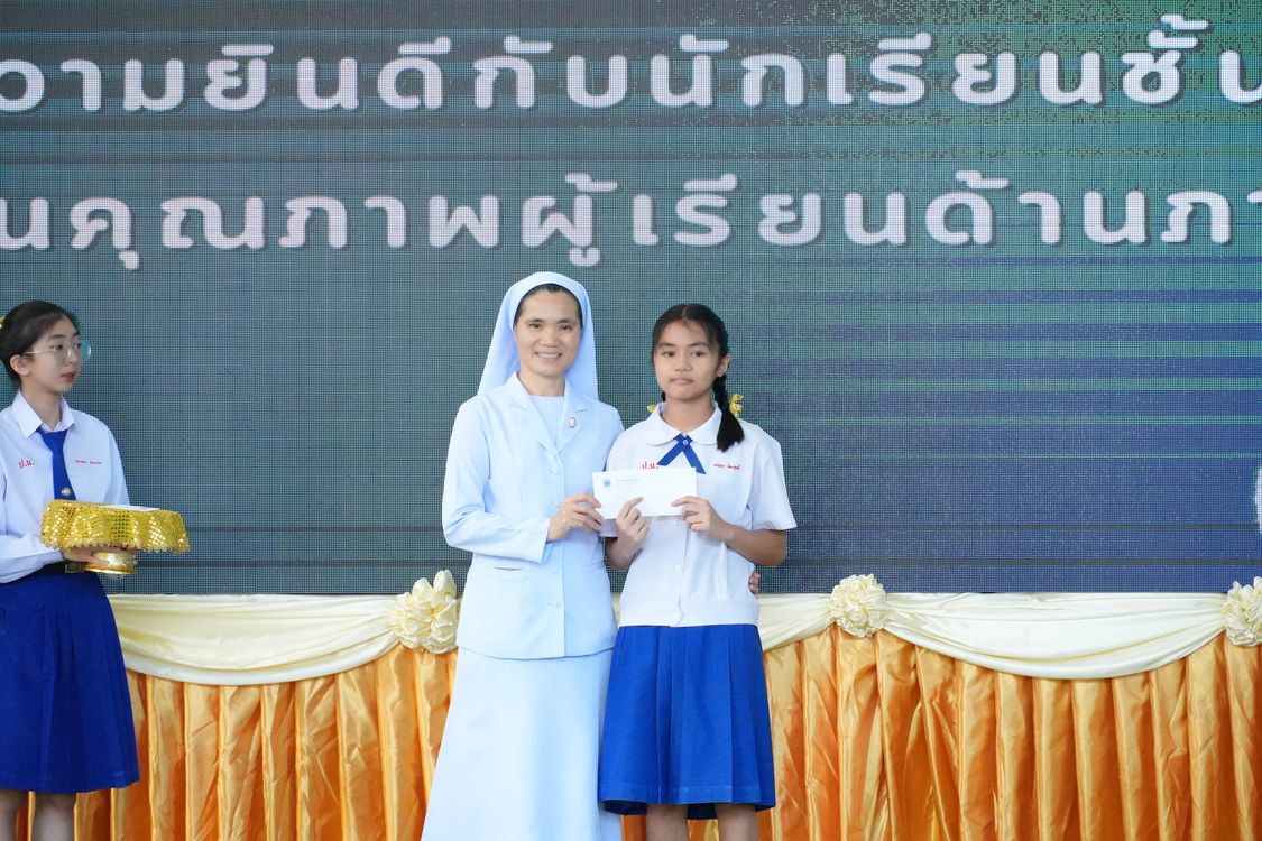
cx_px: 631
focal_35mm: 192
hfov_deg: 10.7
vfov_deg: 7.2
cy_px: 420
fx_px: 6730
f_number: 5.6
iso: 6400
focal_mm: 128
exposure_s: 1/500
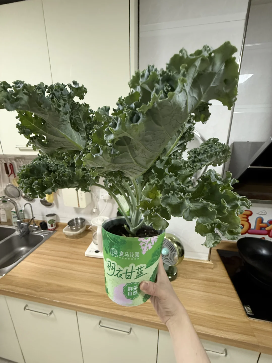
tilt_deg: -14.4
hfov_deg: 85.7
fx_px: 147
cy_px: 182
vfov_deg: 102.1
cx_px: 136
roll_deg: -0.8
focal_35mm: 14
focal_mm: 2.22
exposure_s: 1/60
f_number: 2.2
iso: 320
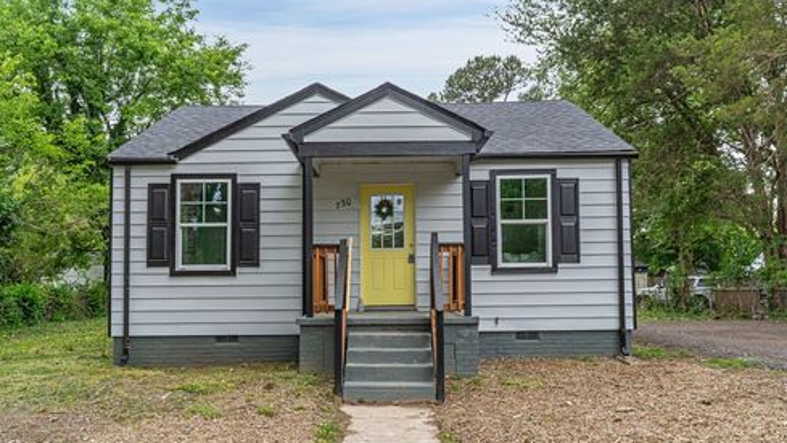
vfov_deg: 38.9
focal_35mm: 30
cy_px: 236
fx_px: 626
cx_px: 398
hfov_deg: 64.3
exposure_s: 1/30
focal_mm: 28
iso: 640
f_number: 8
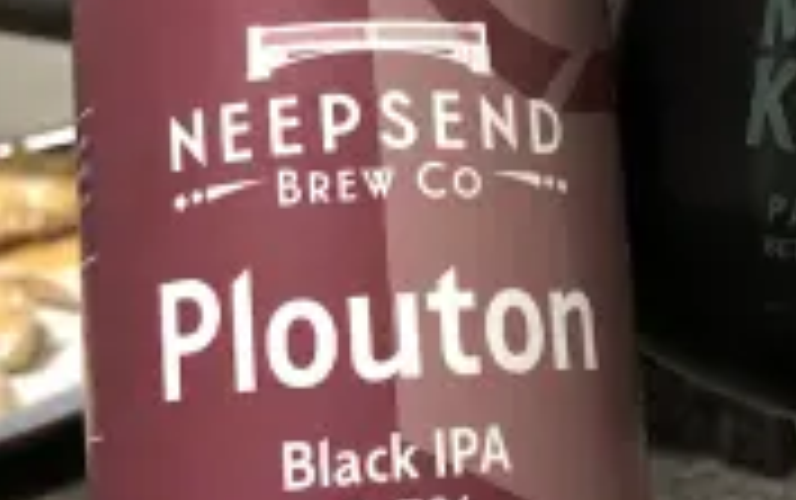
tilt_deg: -19.1
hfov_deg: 30.3
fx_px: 1455
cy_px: 279
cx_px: 558
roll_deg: +1.1
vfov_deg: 19.5
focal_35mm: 67
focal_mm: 3.99
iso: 80
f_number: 1.8
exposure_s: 1/8
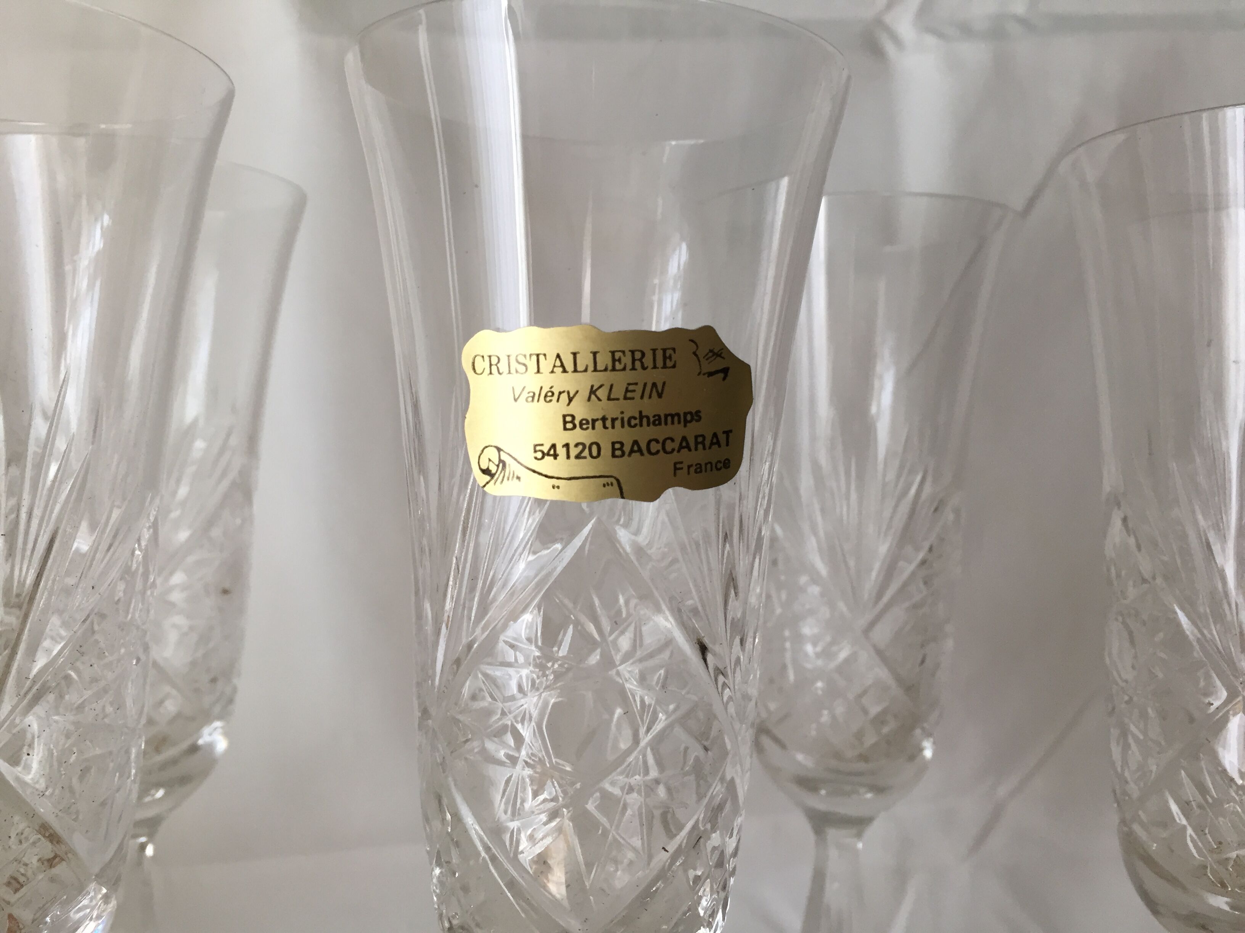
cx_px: 622
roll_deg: -0.3
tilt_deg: -2.5
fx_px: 1043
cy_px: 466
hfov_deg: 61.7
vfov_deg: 48.2
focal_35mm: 29
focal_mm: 4.15
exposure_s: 1/33
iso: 40
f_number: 2.2
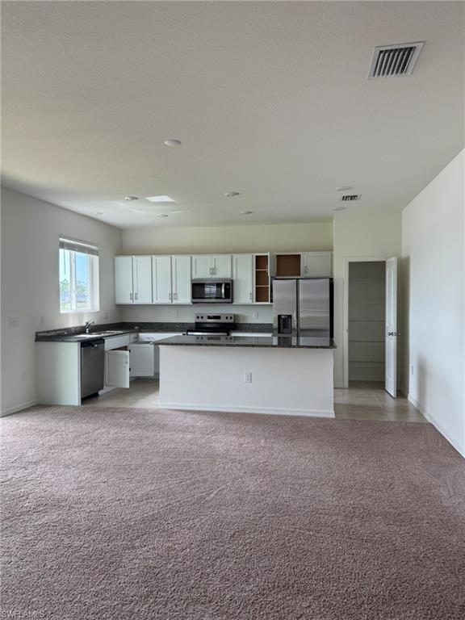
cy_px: 310
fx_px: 430
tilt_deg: -1.4
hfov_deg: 56.8
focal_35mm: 24
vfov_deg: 71.6
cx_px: 232
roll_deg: -0.3
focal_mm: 6.76
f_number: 1.78
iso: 100
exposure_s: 1/268
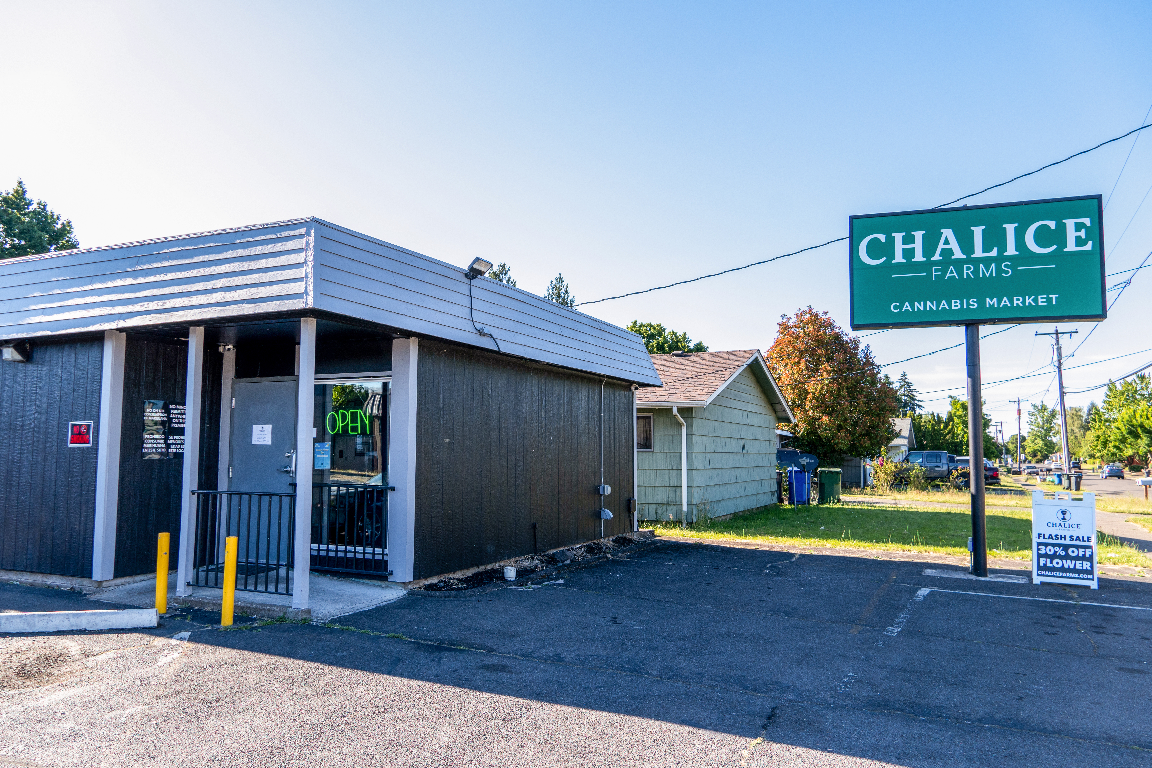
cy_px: 384
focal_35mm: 27
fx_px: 864
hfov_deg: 67.4
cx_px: 576
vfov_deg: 47.9
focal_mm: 18
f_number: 6.3
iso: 100
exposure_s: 1/160
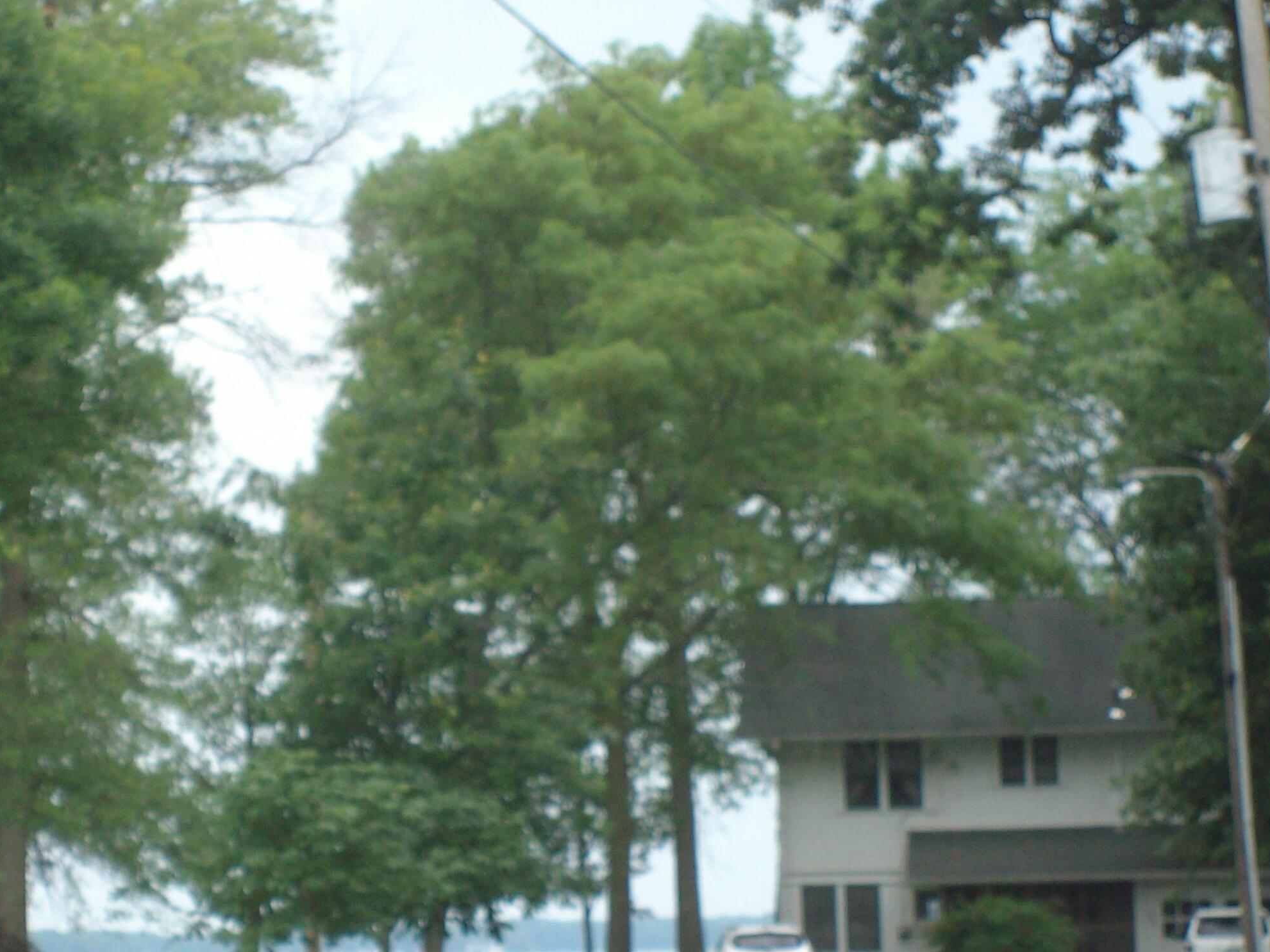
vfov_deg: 9.3
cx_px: 446
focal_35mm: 159
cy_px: 669
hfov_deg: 12.4
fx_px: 5834
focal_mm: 17.4
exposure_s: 1/125
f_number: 4.9
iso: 104
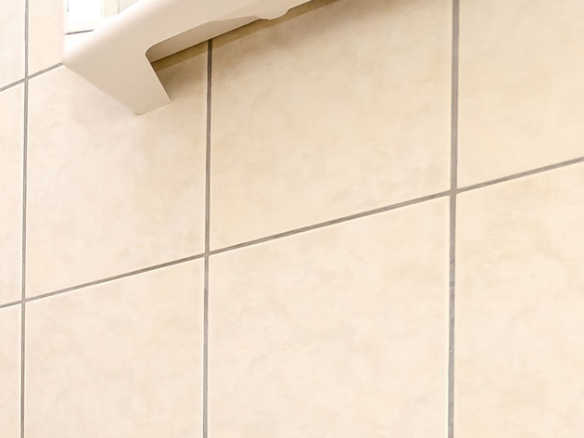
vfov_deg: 20.3
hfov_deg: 22.5
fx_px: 1079
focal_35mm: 64
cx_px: -375
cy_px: 620
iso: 250
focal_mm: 10
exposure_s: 1/100
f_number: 8
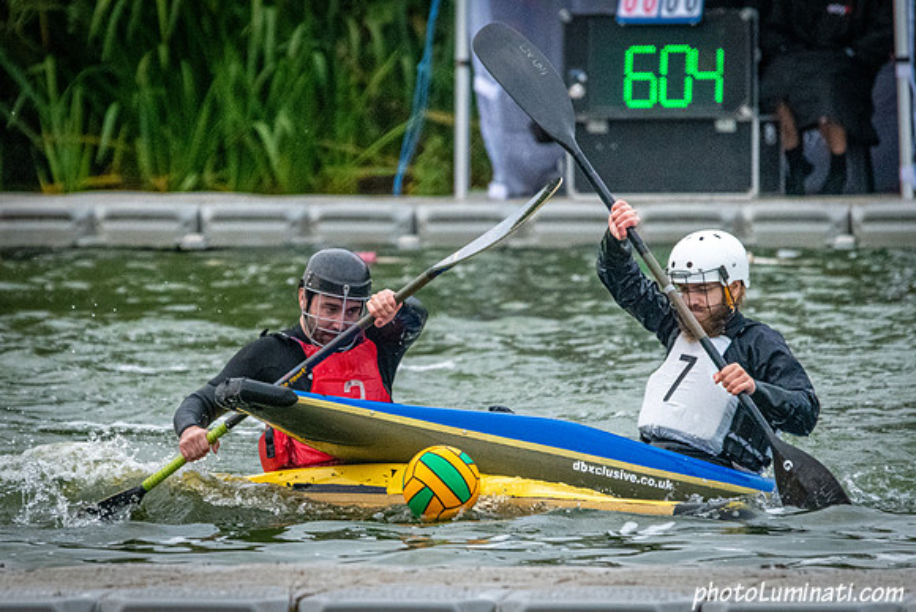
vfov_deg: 2.3
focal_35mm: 600
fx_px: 15280
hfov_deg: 3.4
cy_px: 459
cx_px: 372
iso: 5000
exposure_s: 1/2000
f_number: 5.6
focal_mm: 400
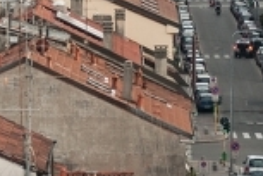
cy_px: 197
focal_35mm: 412
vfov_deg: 3.3
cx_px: 33
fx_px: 3010
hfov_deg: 5.0
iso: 100
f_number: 4.8
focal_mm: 42
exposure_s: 1/160
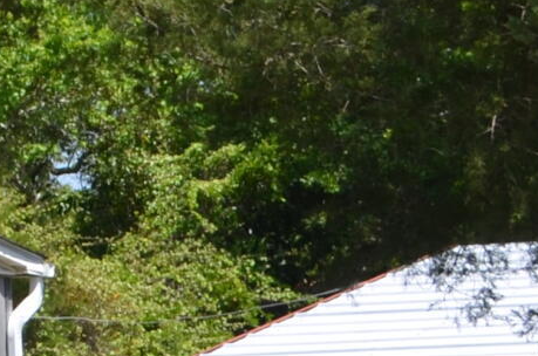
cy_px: 271
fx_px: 4385
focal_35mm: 294
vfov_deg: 4.7
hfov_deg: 6.5
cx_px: -935
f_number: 7.1
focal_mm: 30
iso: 100
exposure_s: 1/200
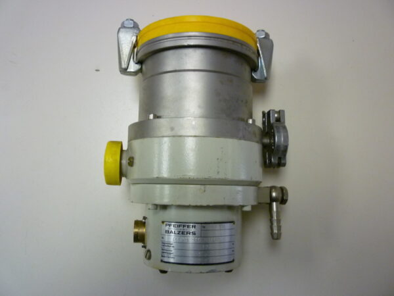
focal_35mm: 29
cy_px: 148
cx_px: 197
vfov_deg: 48.2
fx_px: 330
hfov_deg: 61.7
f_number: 3.3
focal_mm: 5.2
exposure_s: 1/30
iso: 320
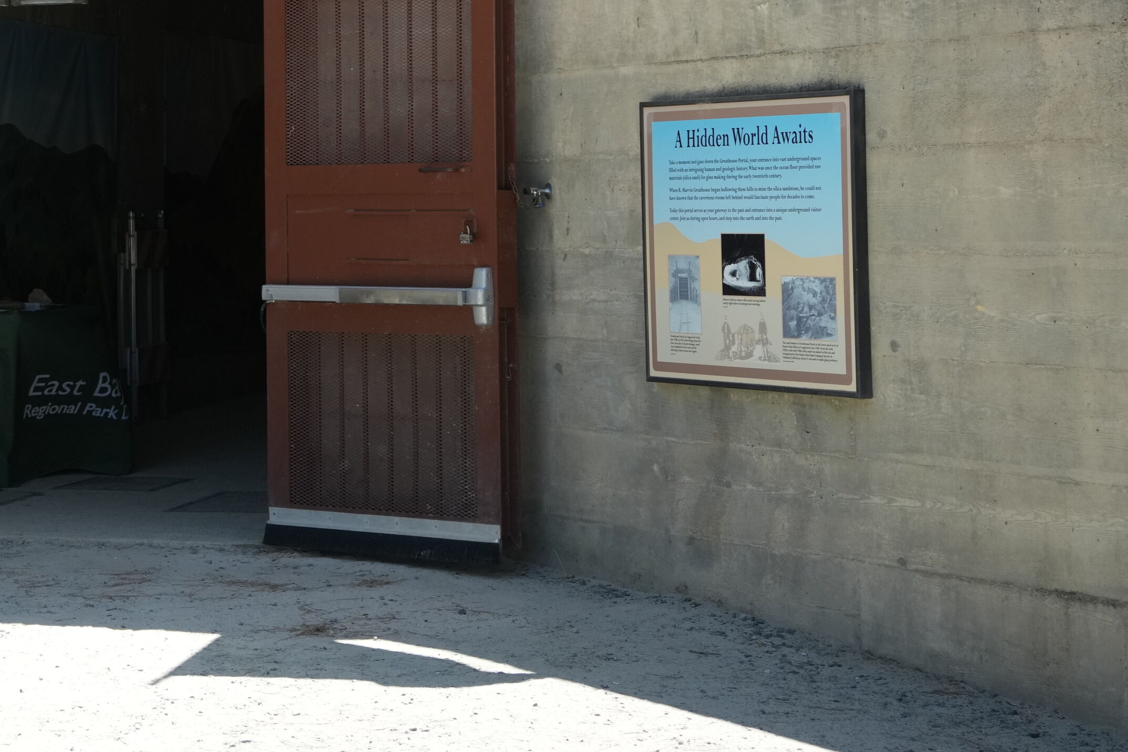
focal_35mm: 119
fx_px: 3728
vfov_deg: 11.4
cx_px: 12
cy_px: 1
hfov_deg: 16.8
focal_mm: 59
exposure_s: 1/1250
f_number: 4.5
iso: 800
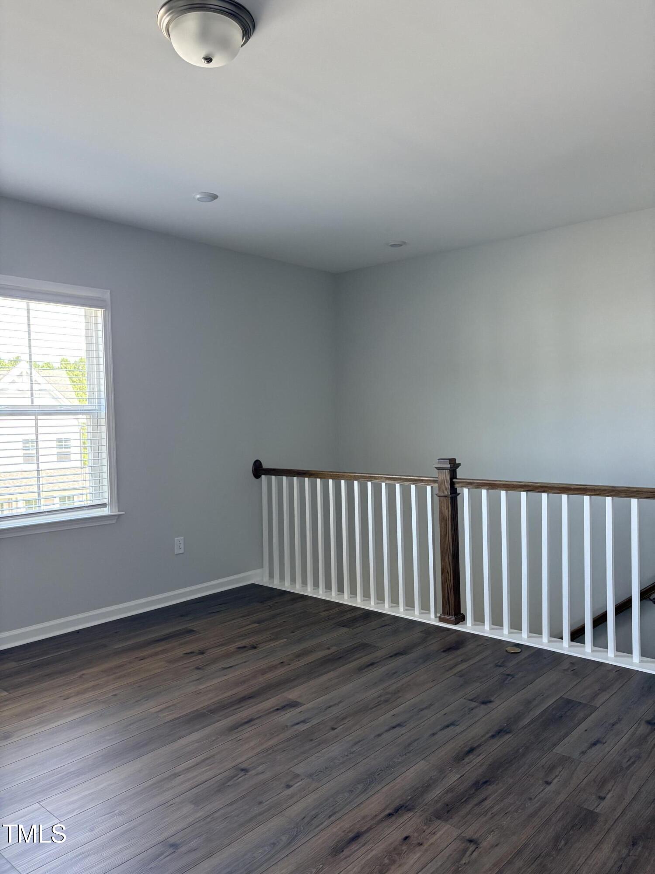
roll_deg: +0.9
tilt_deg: -1.6
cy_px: 437
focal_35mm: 26
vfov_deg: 67.3
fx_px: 656
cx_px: 328
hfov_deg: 53.1
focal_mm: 5.96
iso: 200
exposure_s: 1/120
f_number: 1.6
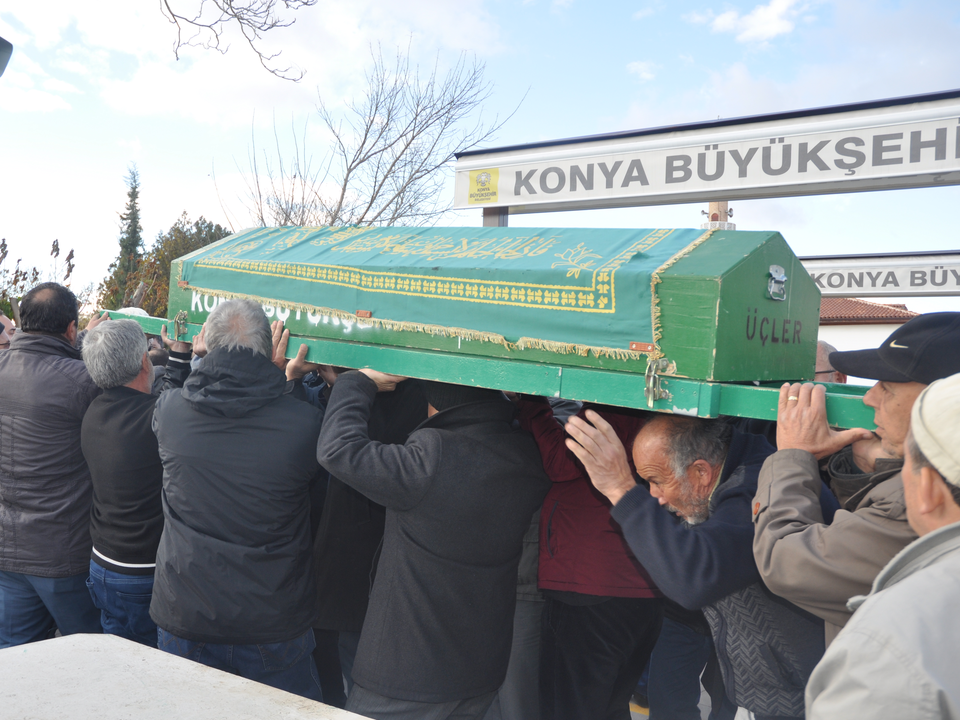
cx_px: 426
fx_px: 998
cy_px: 359
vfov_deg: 39.7
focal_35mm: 36
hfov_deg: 51.3
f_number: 5
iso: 200
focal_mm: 22
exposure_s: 1/200
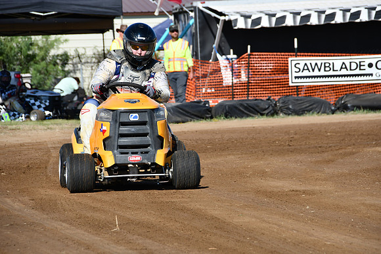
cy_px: 127
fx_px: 2456
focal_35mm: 232
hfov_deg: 8.9
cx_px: 190
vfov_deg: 5.9
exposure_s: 1/500
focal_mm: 155
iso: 180
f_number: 8
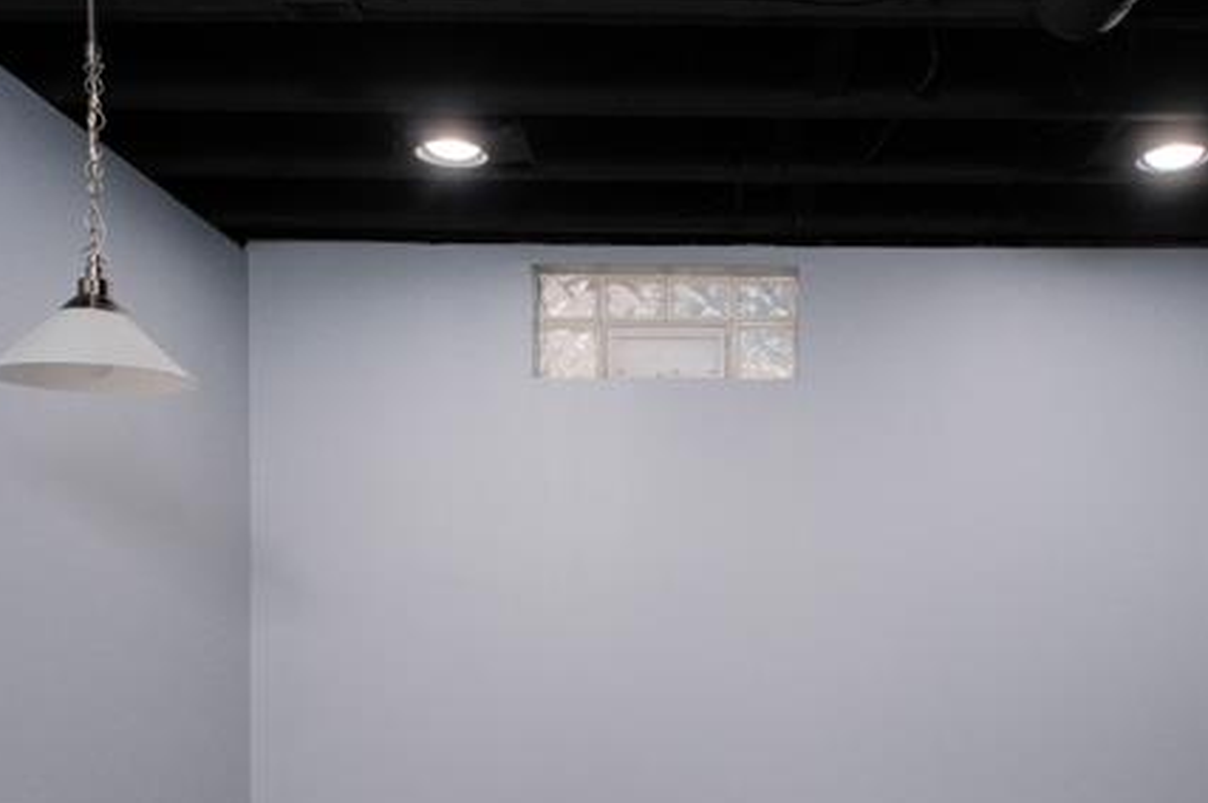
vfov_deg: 35.9
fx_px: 1207
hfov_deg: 52.8
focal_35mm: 36
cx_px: 724
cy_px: 608
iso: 800
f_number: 4.5
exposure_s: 1/250
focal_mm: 10
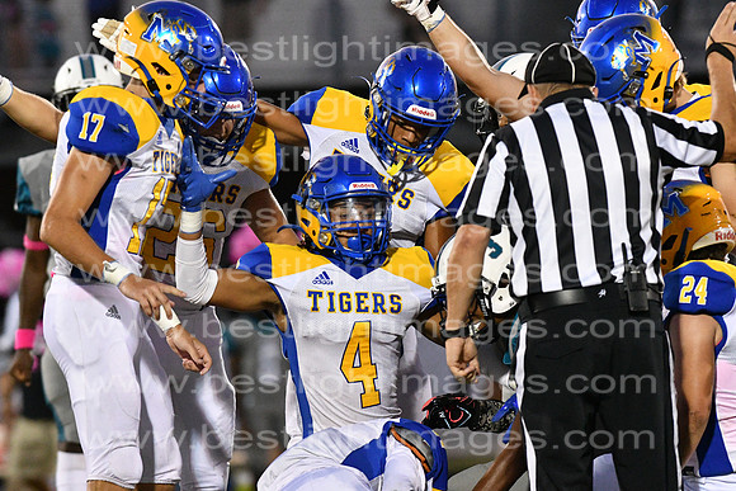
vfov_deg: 3.1
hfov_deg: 4.6
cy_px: 246
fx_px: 9202
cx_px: 368
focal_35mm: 450
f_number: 4.5
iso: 8000
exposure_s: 1/800
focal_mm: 300
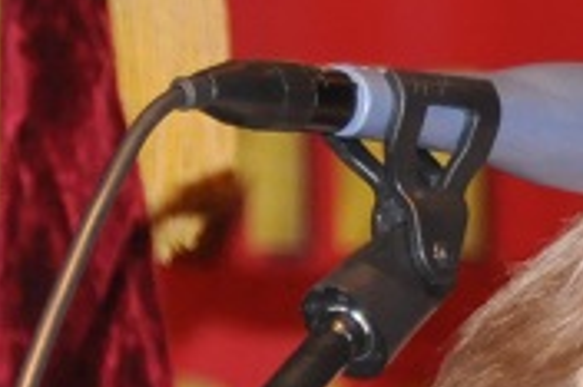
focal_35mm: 821
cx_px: 820
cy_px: 878
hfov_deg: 2.5
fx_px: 13277
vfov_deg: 1.7
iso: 800
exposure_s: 1/60
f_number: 5
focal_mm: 75
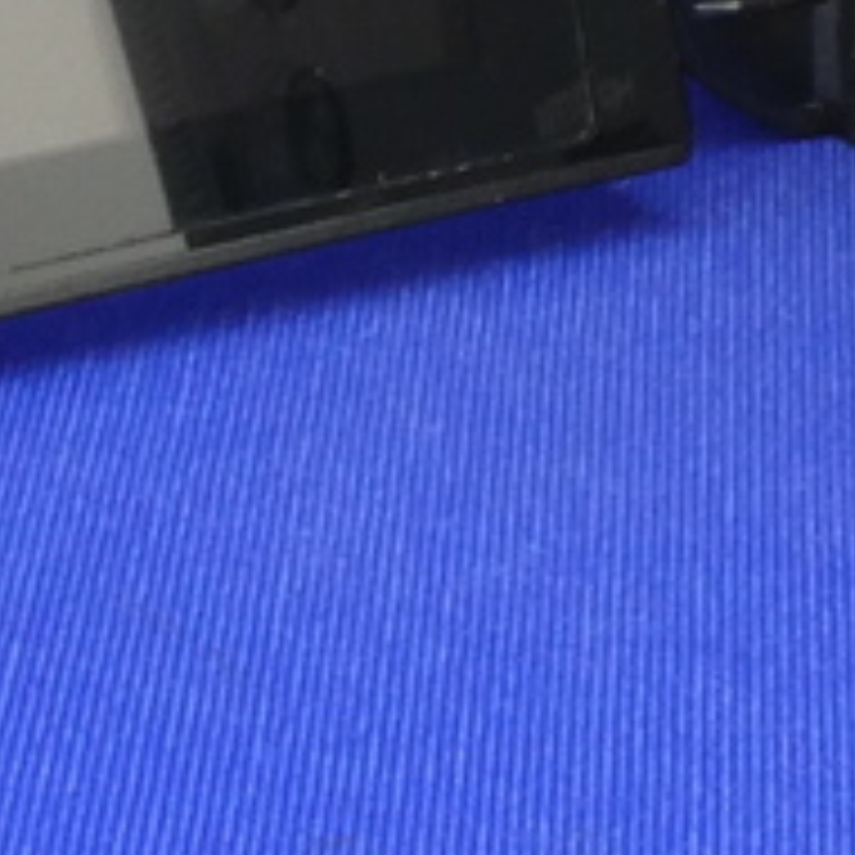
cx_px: 778
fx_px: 6874
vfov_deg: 7.1
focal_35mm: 246
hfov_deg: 7.1
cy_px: -45
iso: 200
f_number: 8
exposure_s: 1
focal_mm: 7.8
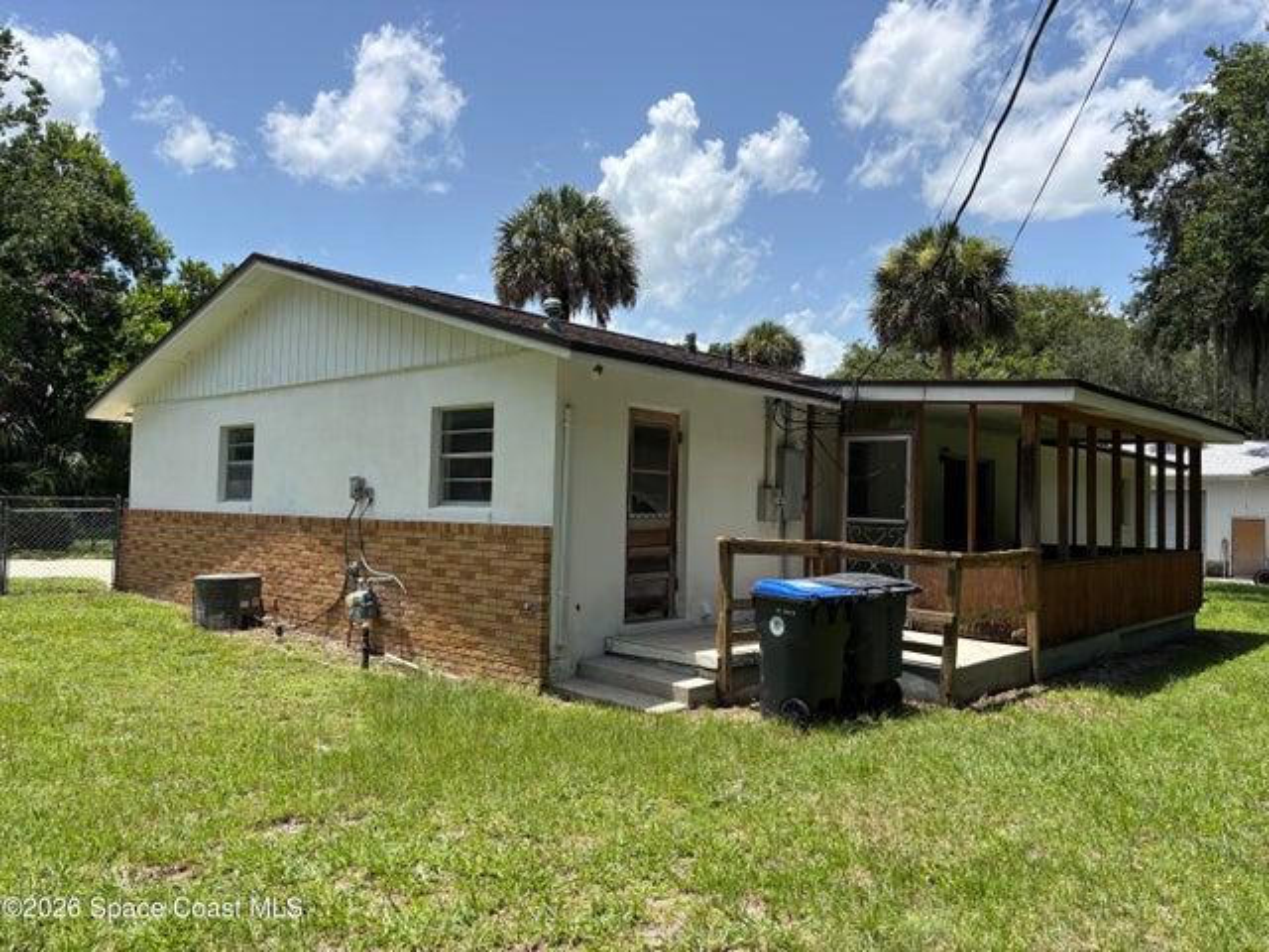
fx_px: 953
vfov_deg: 53.1
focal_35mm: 26
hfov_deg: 67.3
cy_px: 476
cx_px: 634
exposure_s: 1/2933
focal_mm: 5.96
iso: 50
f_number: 1.6
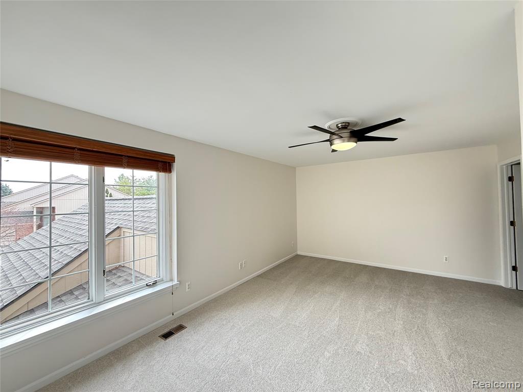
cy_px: 196
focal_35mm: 14
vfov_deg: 85.7
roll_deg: +1.3
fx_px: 212
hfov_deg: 102.1
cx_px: 262
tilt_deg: +1.5
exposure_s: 1/99
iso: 200
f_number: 2.2
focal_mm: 2.22
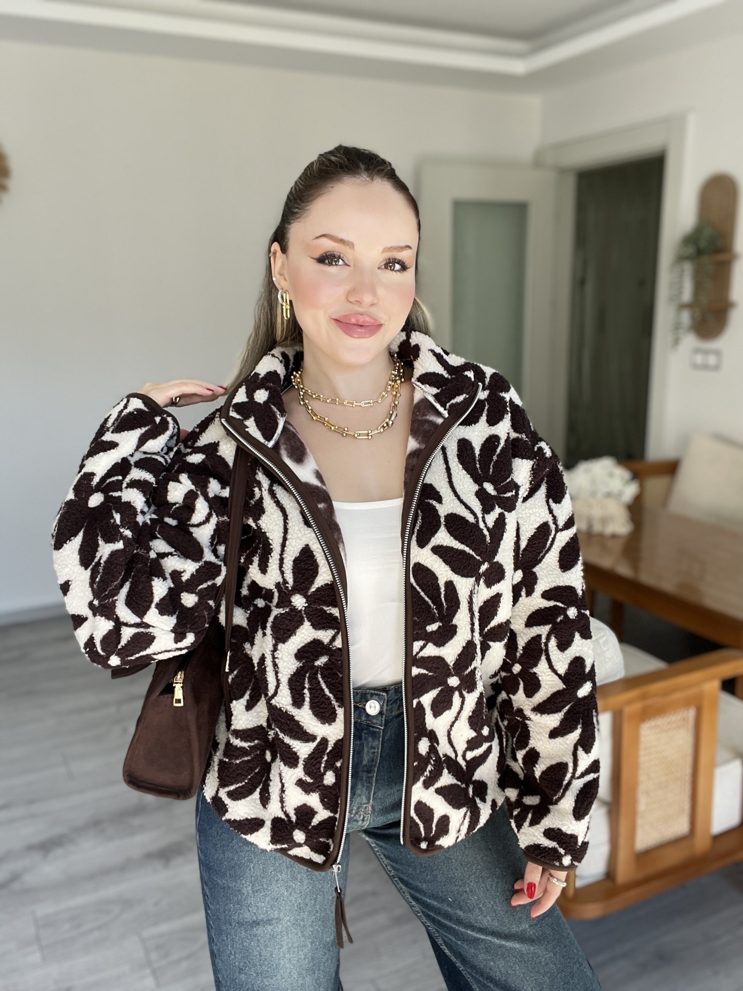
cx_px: 372
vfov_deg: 60.0
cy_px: 496
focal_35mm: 30
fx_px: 859
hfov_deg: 46.8
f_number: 2.2
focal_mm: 2.71
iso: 50
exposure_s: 1/121
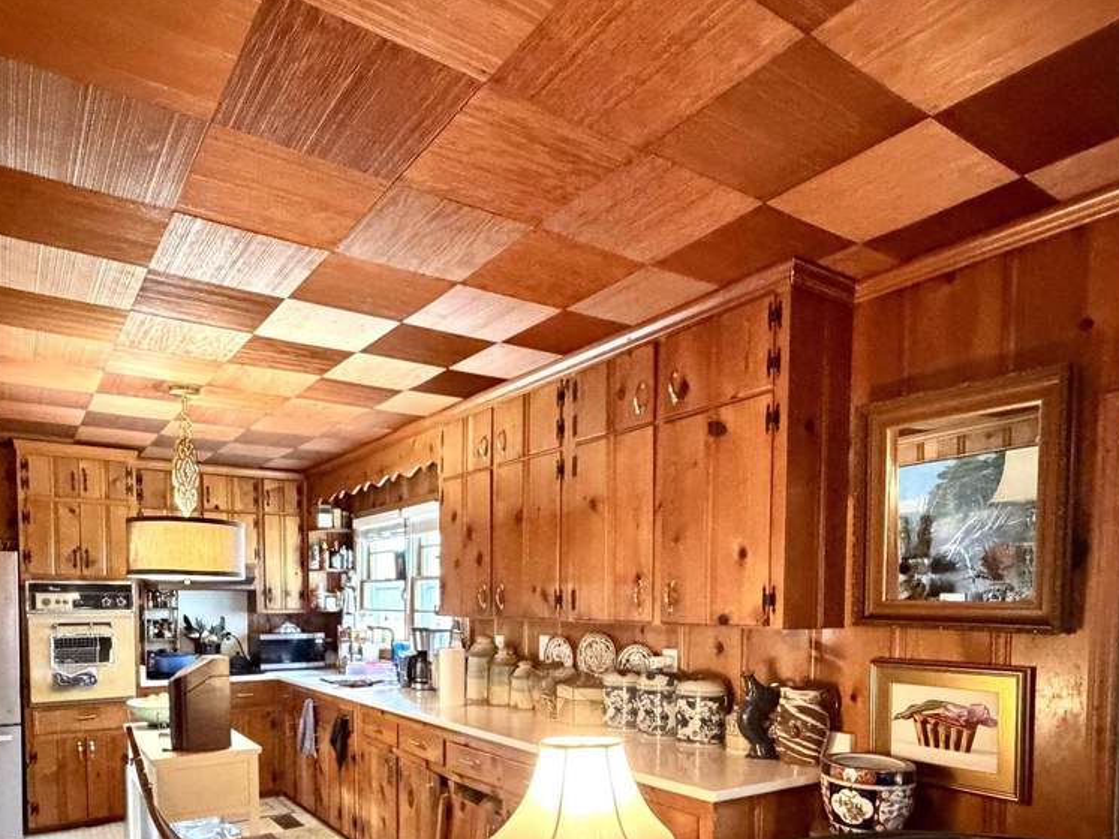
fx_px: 776
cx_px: 517
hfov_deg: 71.5
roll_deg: -0.2
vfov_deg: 54.0
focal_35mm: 24
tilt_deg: -2.0
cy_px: 638
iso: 1250
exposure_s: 1/60
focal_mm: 2.22
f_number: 2.2
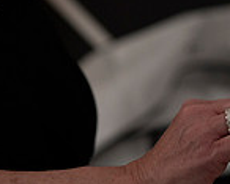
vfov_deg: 6.4
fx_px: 1648
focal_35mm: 242
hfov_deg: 7.9
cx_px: 233
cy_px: 105
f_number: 2.8
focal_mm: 65
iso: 1600
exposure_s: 1/1600
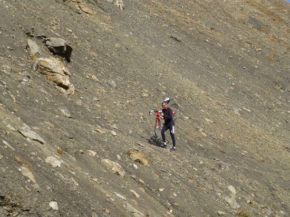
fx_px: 1031
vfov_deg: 12.1
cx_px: 145
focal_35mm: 123
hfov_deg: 16.0
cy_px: 108
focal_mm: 22.1
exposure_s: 1/400
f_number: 5.7
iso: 100
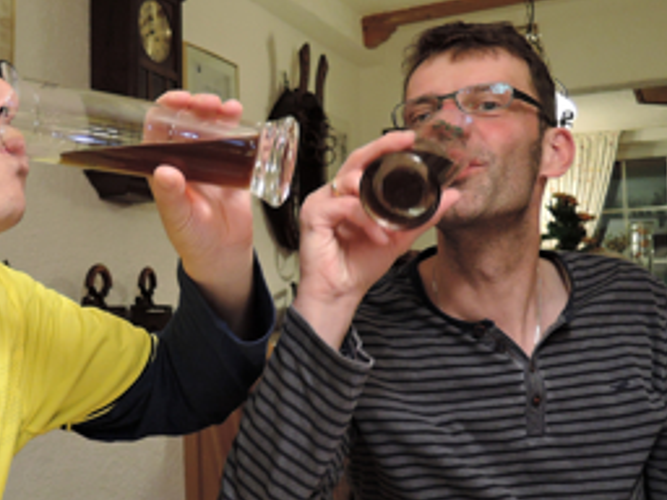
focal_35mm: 45
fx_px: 867
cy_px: 263
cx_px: 151
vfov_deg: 32.2
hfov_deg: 40.6
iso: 400
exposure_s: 1/20
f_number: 1.8
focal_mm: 5.1
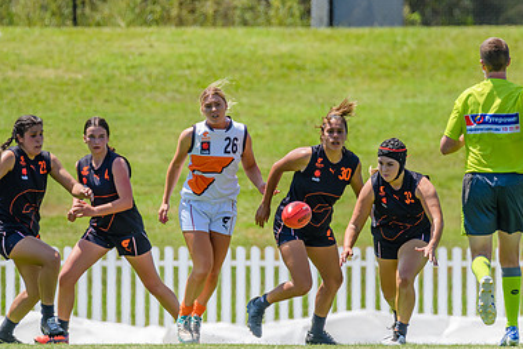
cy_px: 152
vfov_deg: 1.3
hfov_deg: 1.9
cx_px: 188
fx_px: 15811
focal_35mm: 1088
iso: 800
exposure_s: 1/1600
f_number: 9
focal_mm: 600
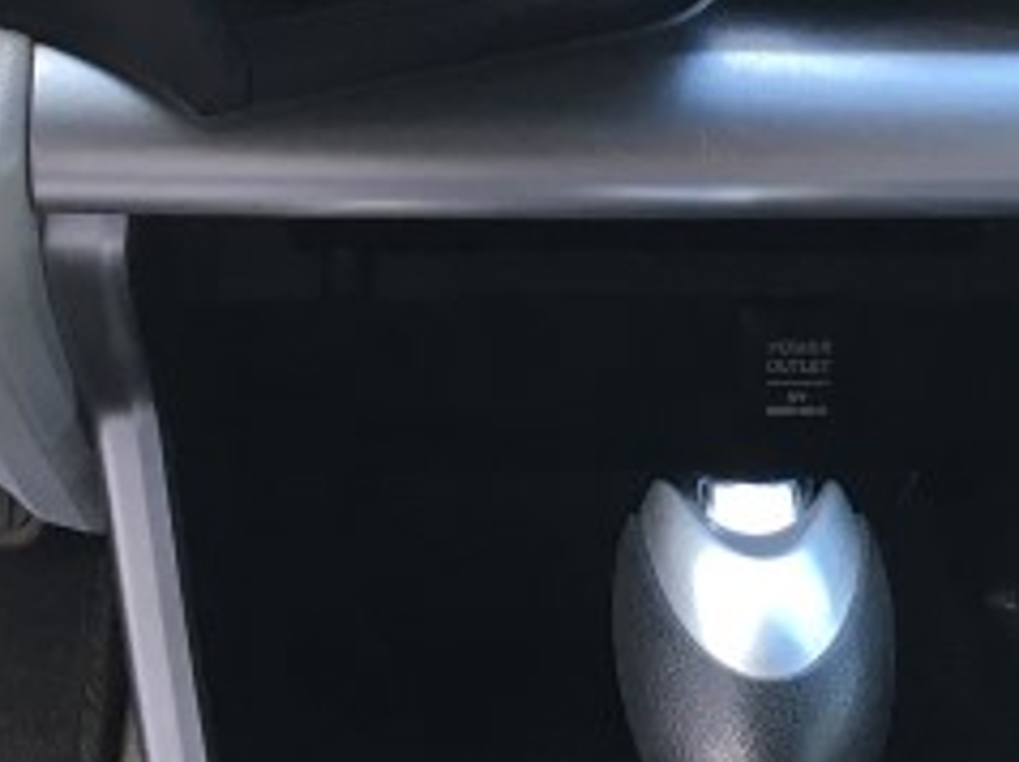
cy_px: -248
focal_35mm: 125
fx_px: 3676
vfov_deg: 11.5
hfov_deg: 15.7
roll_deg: -2.7
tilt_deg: -22.9
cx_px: 835
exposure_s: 1/40
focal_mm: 4.15
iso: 25
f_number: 2.2
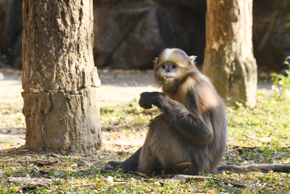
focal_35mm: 165
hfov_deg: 12.5
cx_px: 145
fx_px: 1329
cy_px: 97
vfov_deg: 8.3
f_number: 6.3
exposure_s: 1/160
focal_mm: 110
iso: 400
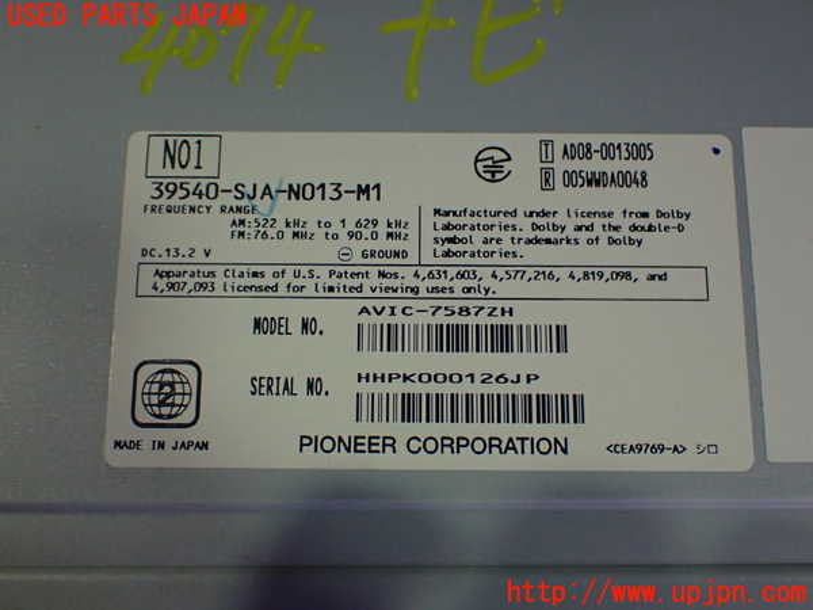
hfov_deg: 42.9
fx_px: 1033
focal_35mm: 44
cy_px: 305
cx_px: 406
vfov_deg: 32.9
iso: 800
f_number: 2.9
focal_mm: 7.84
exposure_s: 1/100
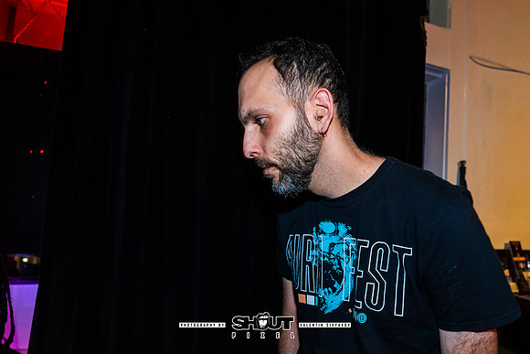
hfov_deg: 81.2
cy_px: 183
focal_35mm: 21
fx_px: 306
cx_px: 305
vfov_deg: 60.0
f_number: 2.8
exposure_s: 1/50
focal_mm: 14
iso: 1250
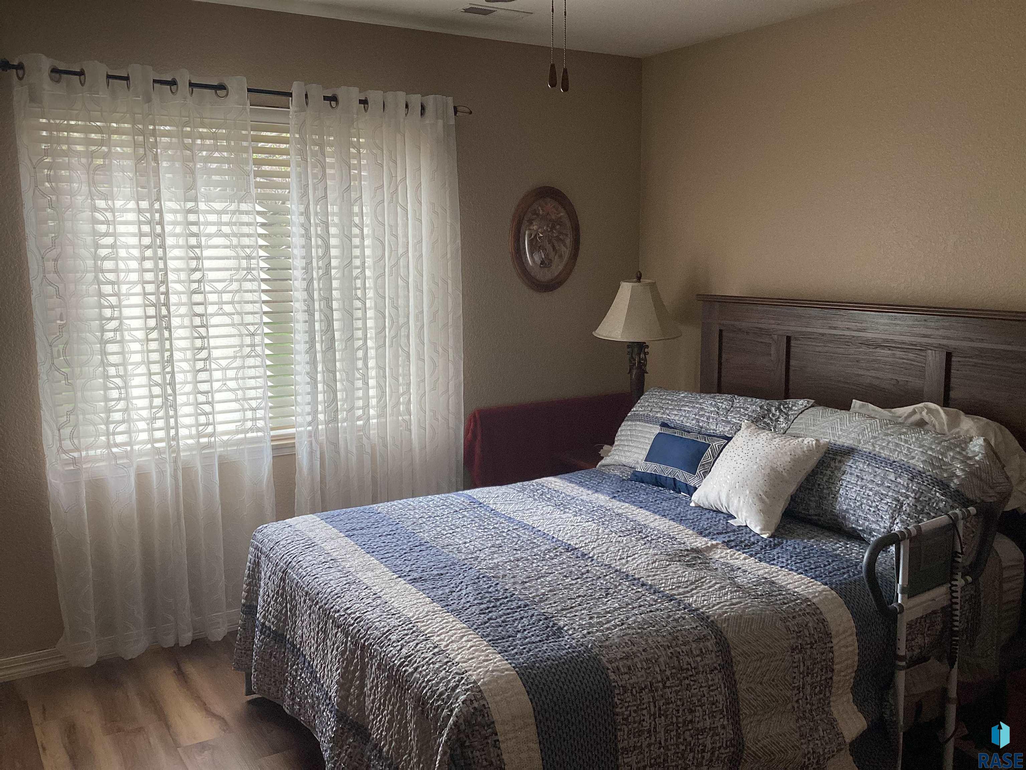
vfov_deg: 45.4
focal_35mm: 31
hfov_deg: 58.4
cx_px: 513
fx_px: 919
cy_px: 385
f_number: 2.4
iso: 50
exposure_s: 1/120
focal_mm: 3.3
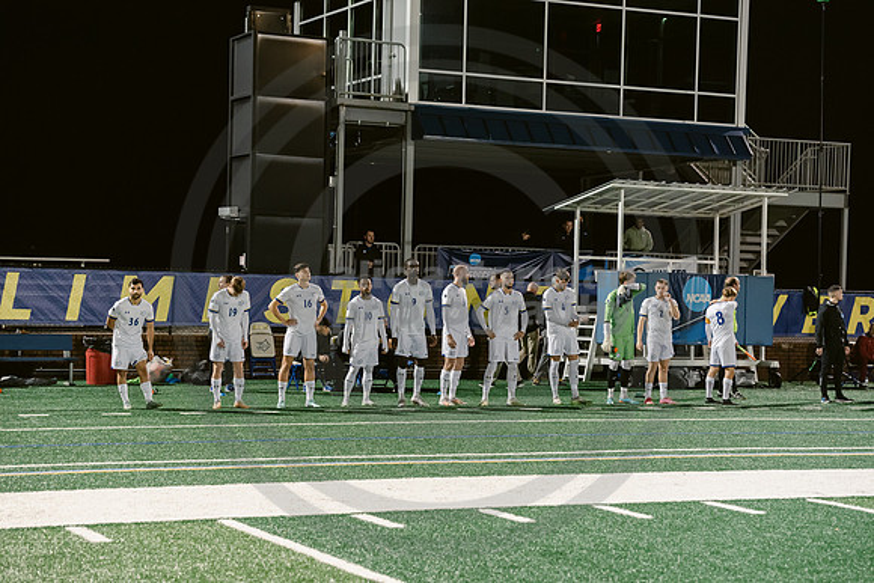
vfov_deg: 19.5
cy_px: 292
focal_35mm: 70
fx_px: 1700
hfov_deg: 28.8
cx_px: 437
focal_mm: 70
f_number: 4
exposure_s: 1/250
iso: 2500
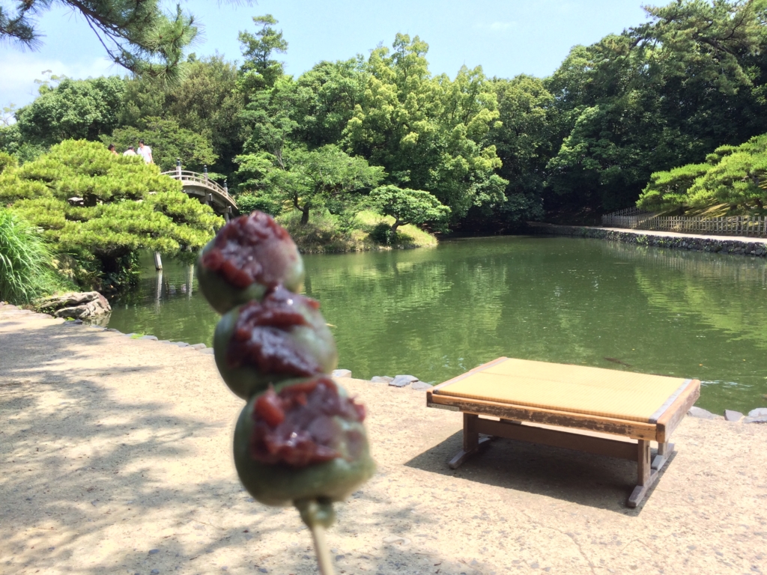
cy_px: 288
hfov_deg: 61.7
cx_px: 384
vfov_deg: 48.2
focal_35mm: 29
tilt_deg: -8.7
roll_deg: +0.5
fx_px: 643
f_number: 2.2
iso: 32
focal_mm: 4.15
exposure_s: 1/672
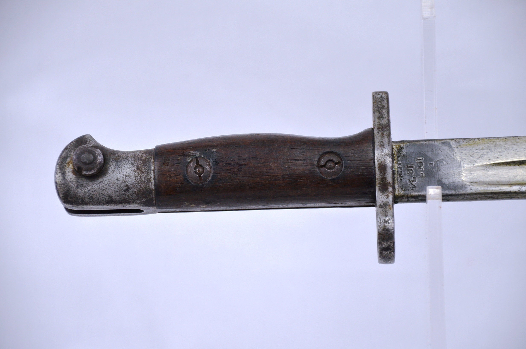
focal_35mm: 168
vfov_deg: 8.1
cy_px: 174
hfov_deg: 12.3
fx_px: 2450
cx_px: 263
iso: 720
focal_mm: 112
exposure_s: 1/250
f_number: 5.6
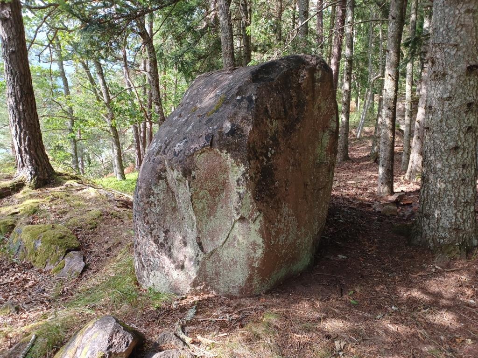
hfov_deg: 69.4
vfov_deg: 54.9
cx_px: 239
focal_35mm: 25
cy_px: 179
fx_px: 345
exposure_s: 1/50
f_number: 1.8
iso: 50
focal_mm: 4.6
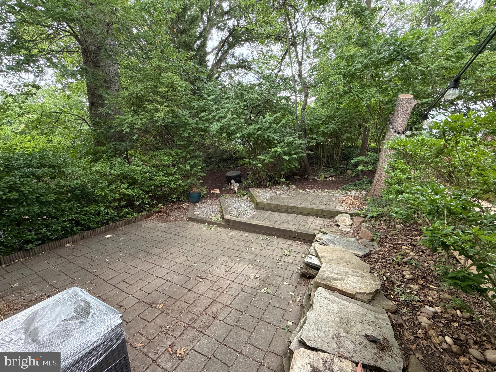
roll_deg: +0.8
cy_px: 186
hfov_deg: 102.1
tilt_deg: -10.3
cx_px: 248
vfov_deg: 85.7
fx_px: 201
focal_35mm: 14
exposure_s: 1/121
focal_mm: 2.22
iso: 250
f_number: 2.2
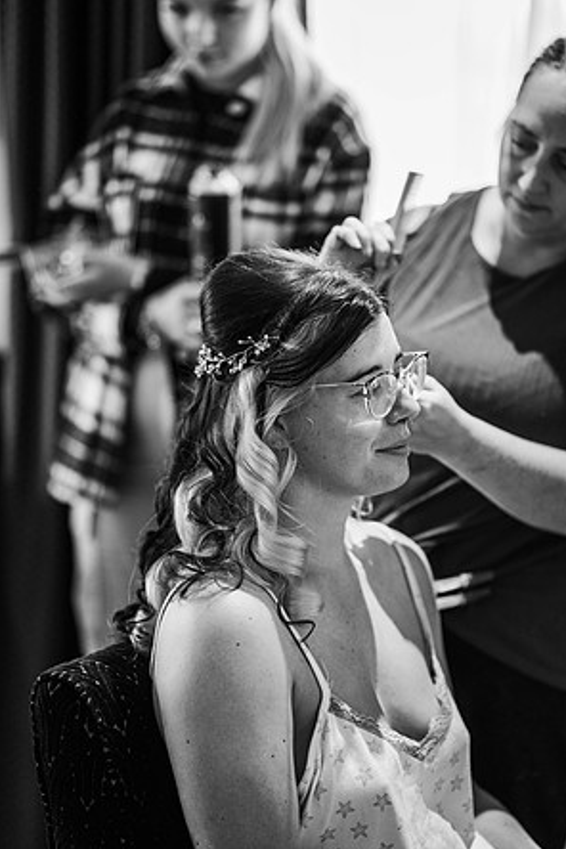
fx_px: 2028
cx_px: 284
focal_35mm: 86
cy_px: 426
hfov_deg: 15.9
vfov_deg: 23.6
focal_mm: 85
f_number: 1.8
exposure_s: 1/200
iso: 500
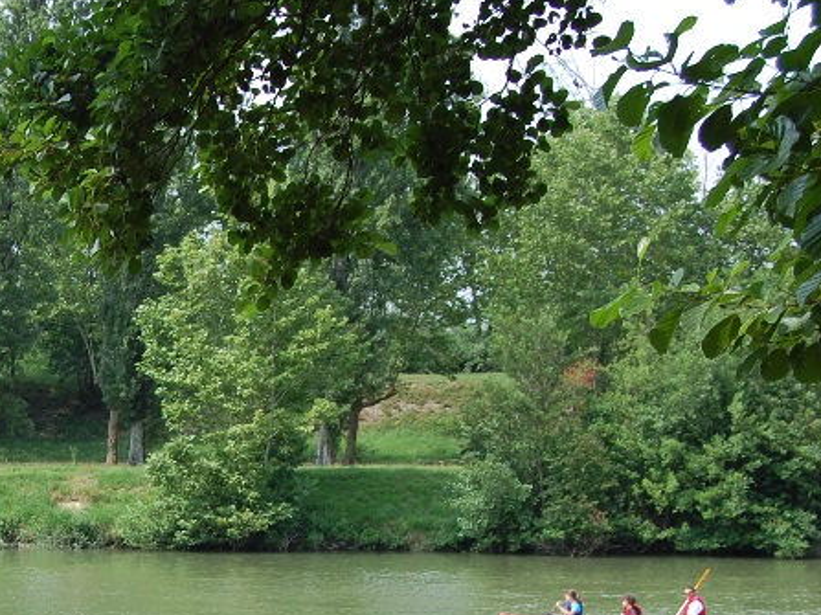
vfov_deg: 14.8
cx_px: -17
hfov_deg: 19.2
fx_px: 2347
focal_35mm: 99
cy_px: 561
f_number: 7.1
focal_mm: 30
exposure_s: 1/200
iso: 200
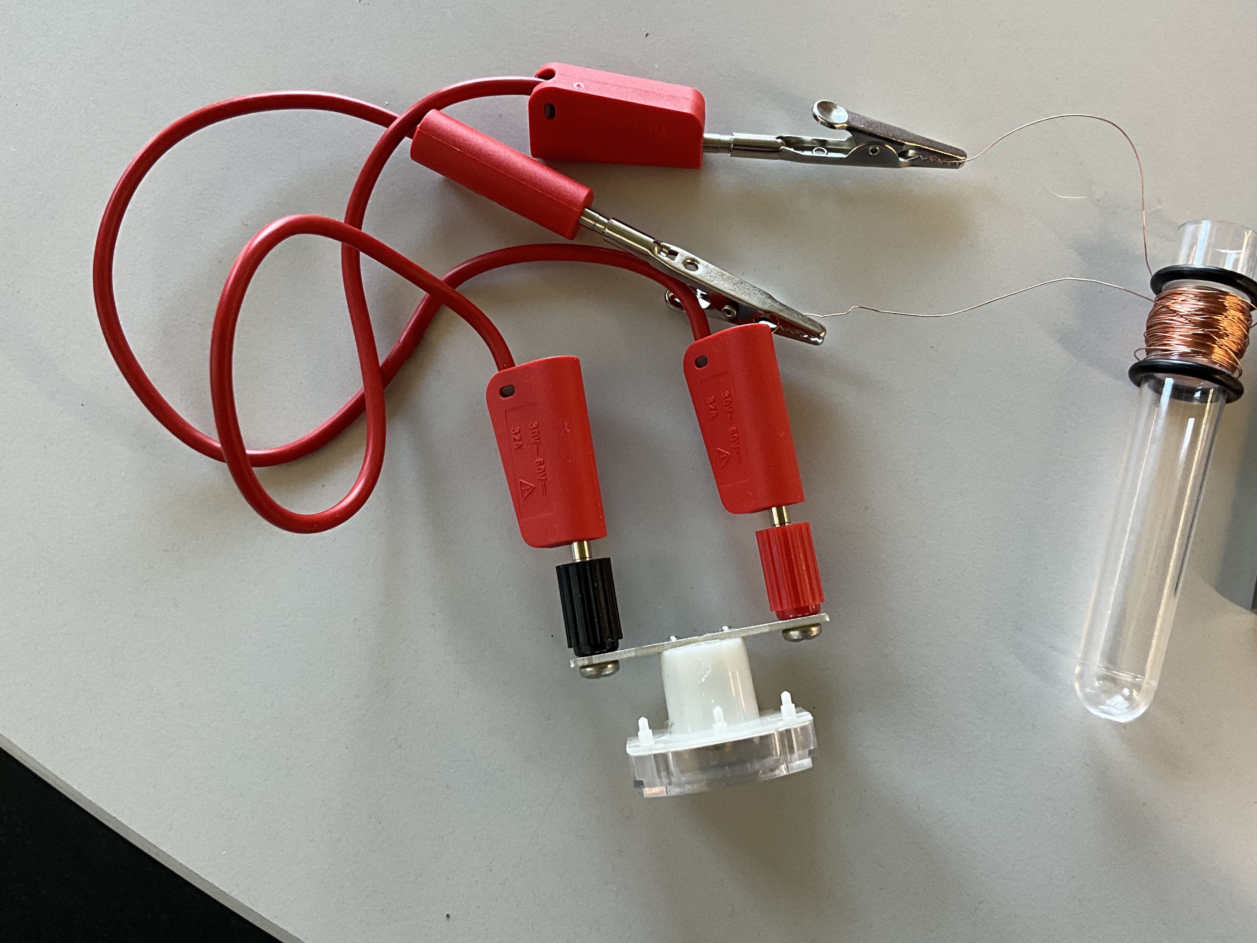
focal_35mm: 36
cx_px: 693
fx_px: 1307
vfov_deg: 39.6
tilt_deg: -78.1
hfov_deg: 51.3
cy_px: 419
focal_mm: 3
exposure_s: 1/72
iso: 64
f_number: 1.8
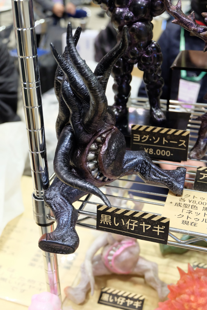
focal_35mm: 42
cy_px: 155
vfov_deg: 46.4
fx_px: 362
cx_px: 104
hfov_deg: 31.9
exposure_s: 1/50
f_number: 4.5
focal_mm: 28.2
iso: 3200
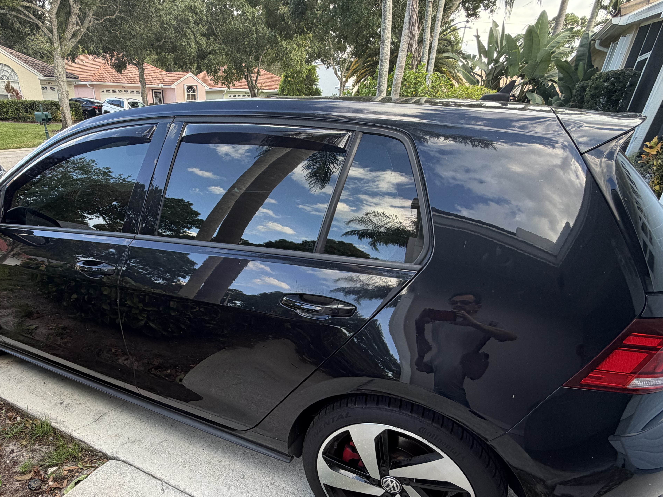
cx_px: 264
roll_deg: -0.8
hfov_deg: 78.1
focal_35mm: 21
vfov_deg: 62.2
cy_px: 324
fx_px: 402
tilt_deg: -28.8
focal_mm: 2.22
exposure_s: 1/121
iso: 64
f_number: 2.2
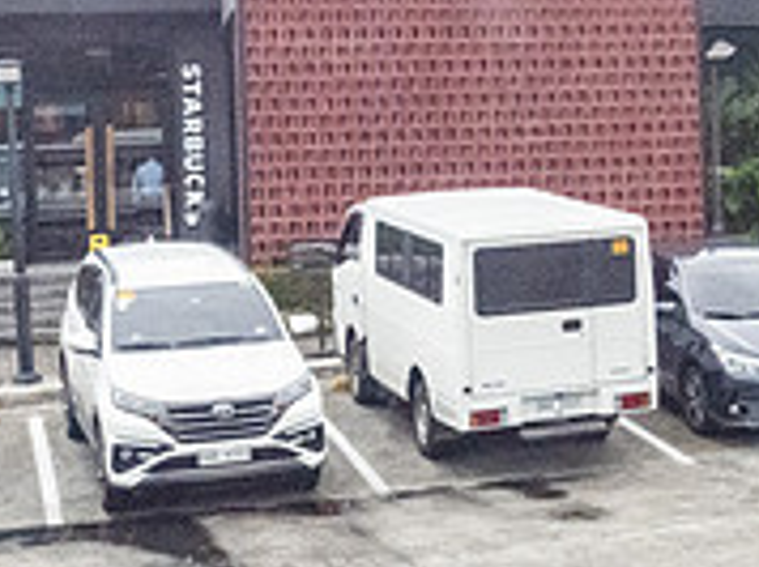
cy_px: 95
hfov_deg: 21.9
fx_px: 1927
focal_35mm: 88
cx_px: 651
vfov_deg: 16.6
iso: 25600
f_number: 8
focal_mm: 24
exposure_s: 1/1000
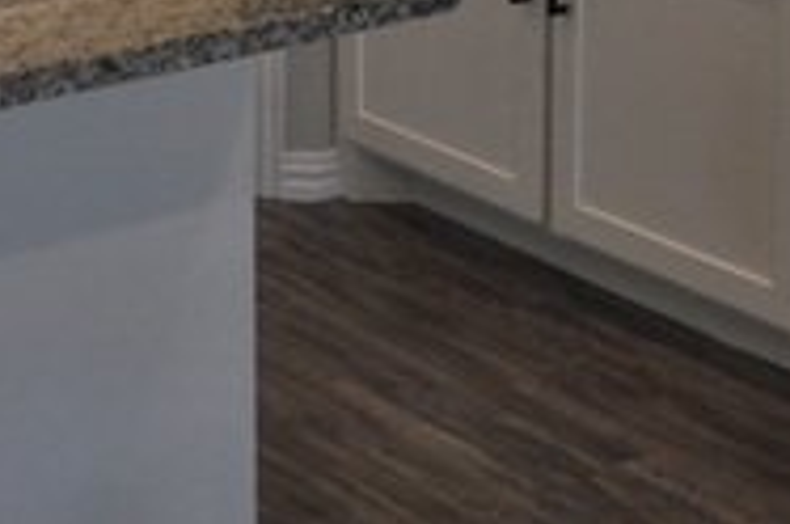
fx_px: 2388
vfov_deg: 11.3
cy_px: -528
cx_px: 737
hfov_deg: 18.4
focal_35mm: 109
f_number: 5.6
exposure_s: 1/60
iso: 720
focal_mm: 18
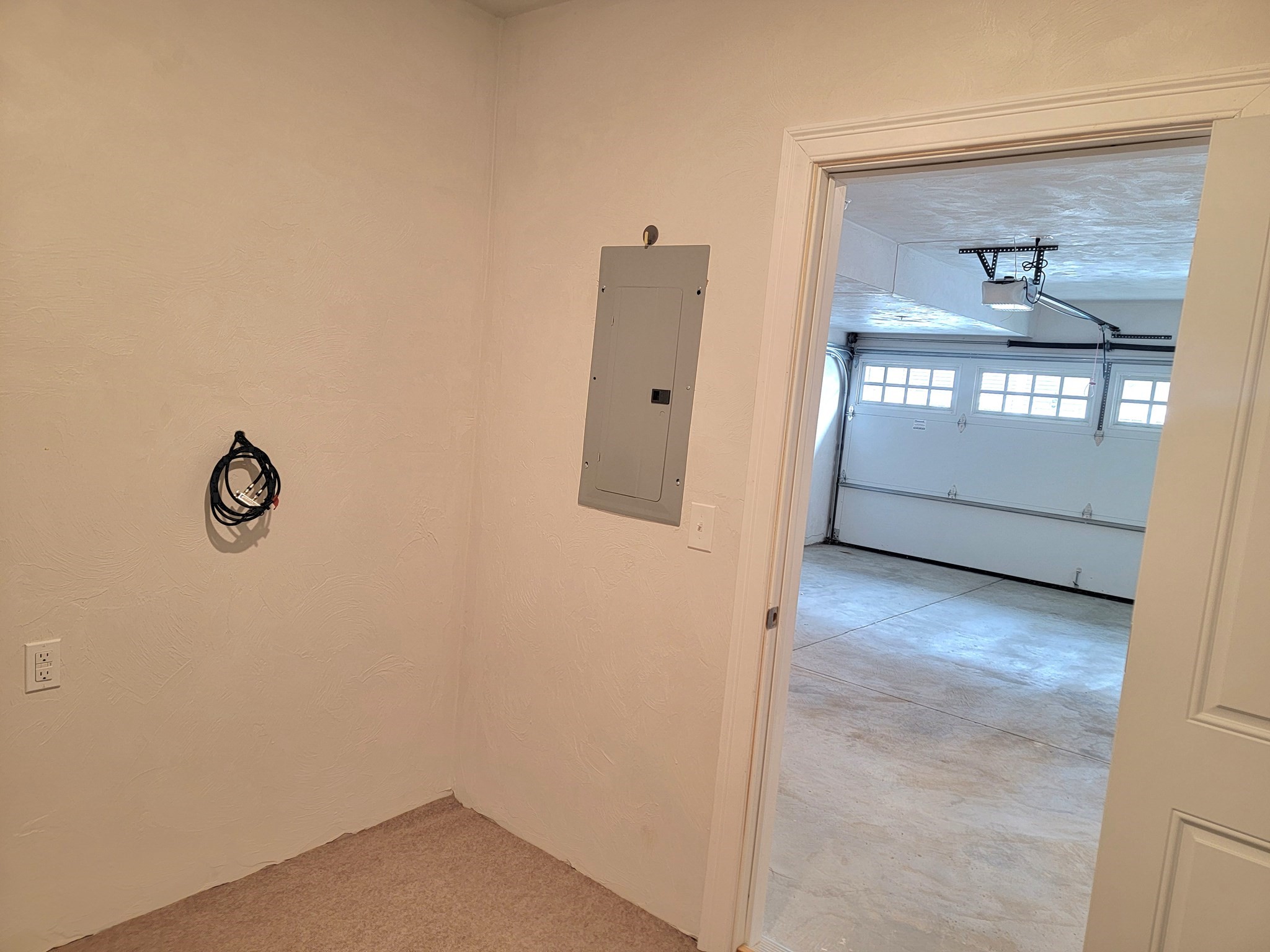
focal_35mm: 24
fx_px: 881
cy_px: 476
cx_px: 635
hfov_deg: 71.6
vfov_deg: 56.8
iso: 200
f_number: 1.8
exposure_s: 1/40
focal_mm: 6.7
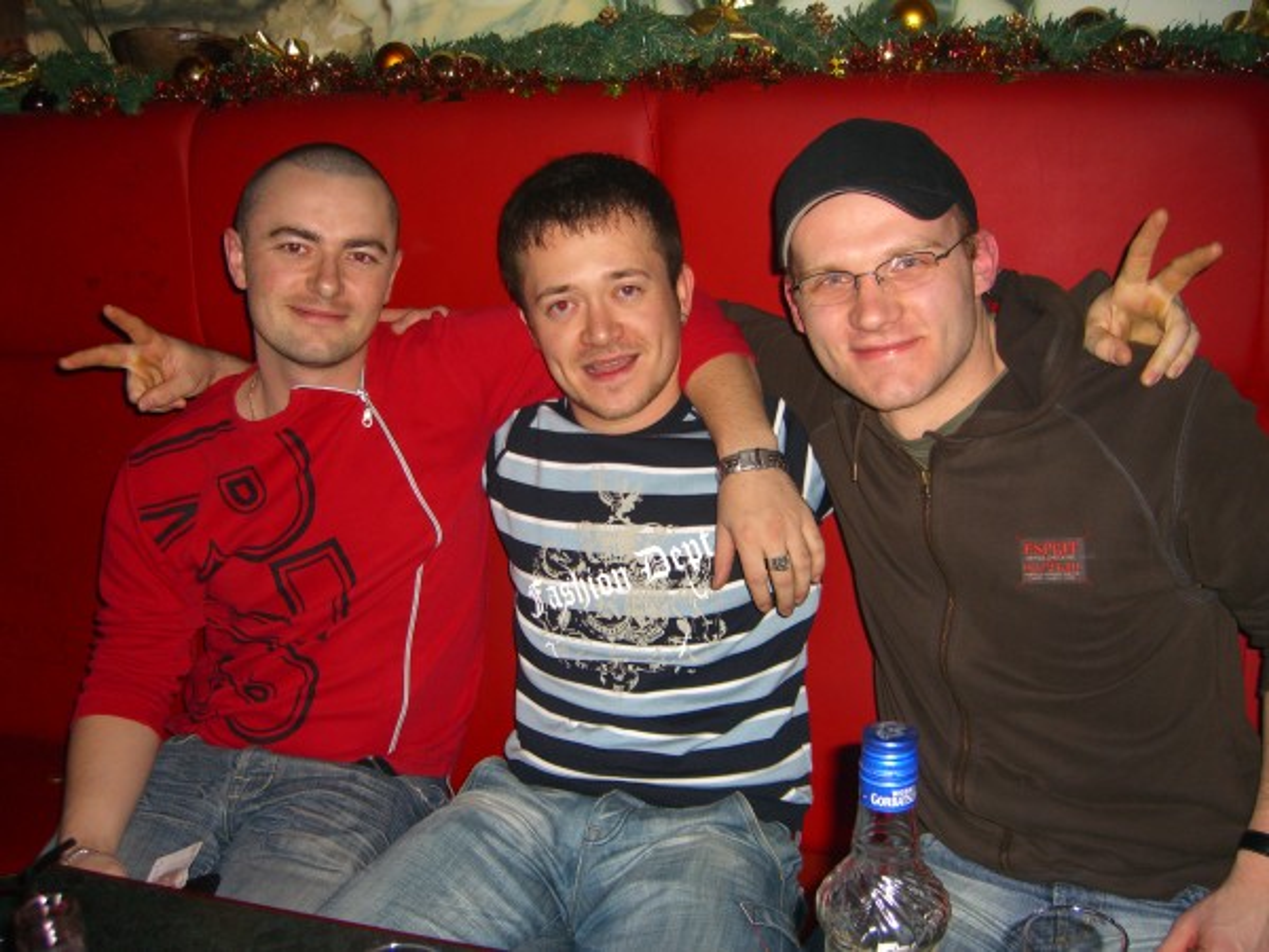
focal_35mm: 38
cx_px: 634
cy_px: 476
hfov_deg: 49.0
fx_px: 1393
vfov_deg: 37.7
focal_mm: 7.9
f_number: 2.8
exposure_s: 1/60
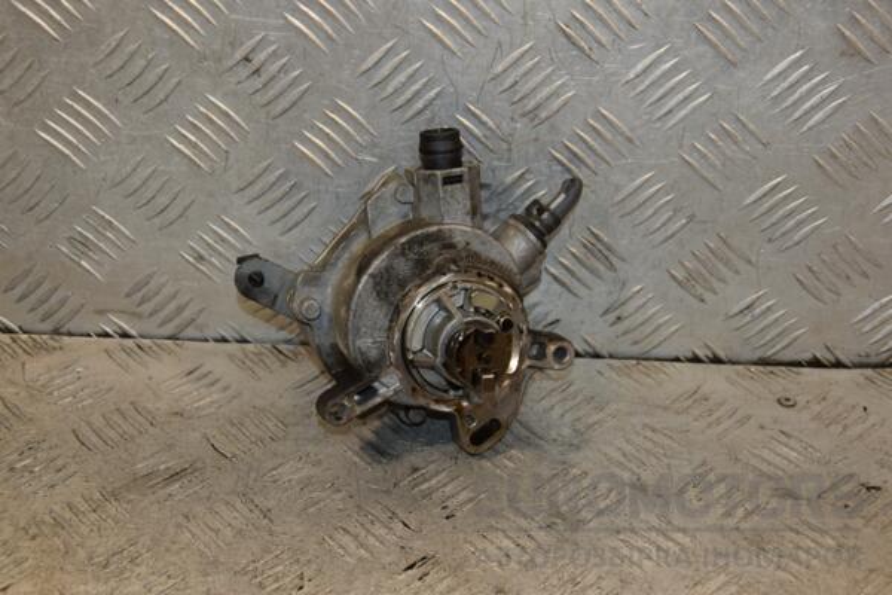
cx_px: 446
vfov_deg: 22.6
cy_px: 298
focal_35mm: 60
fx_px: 1487
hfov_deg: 33.4
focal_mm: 40
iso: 800
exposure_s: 1/200
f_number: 5.6
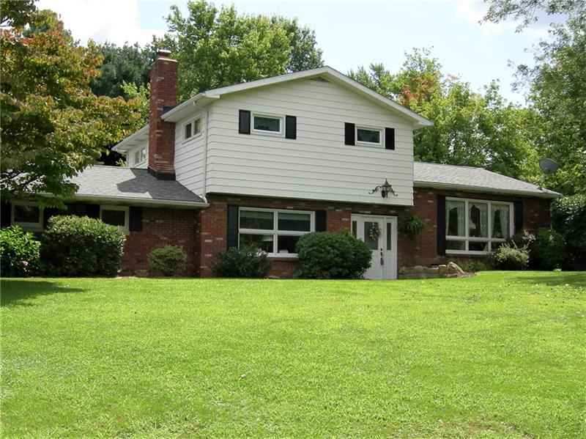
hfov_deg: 51.4
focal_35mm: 36
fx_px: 609
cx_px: 293
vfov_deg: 39.6
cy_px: 220
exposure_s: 1/211
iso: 64
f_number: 6
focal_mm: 7.5
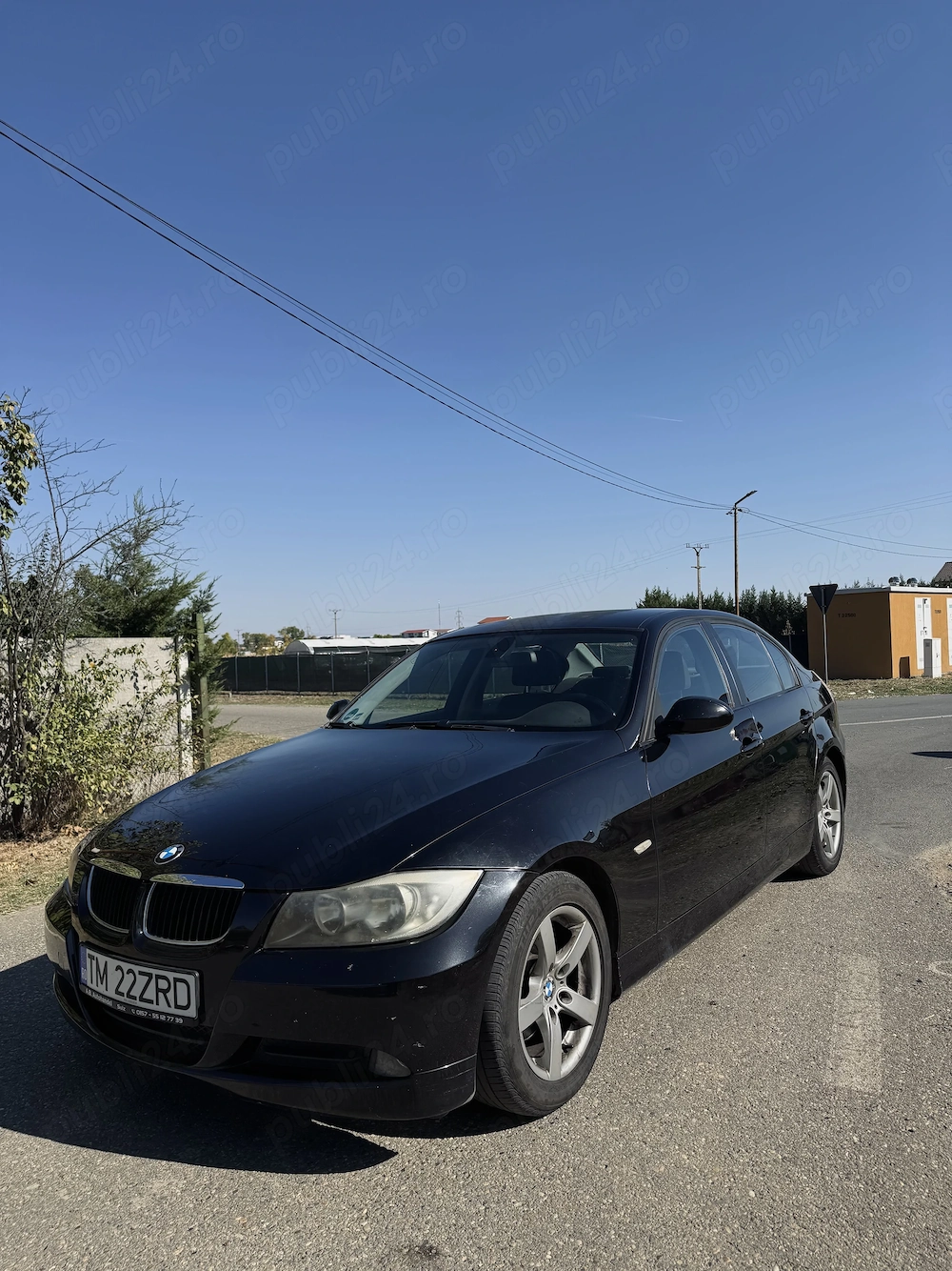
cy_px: 636
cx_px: 476
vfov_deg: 71.6
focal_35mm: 24
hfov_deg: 56.8
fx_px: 880
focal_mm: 6.76
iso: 80
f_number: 1.78
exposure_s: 1/4608
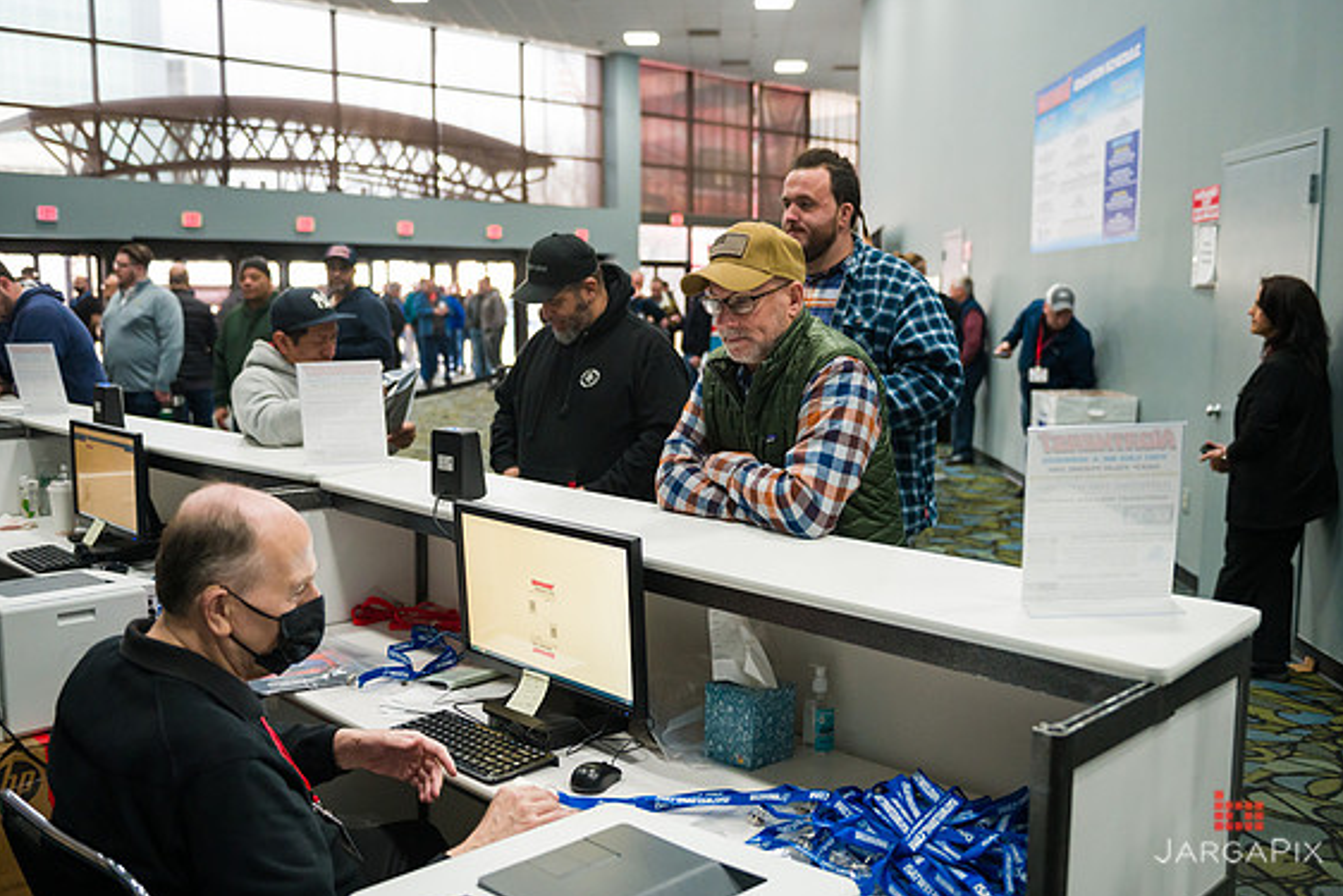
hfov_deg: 57.2
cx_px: 691
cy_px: 454
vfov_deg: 40.0
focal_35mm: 33
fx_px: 1231
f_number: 3.2
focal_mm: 32
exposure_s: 1/200
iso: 3200
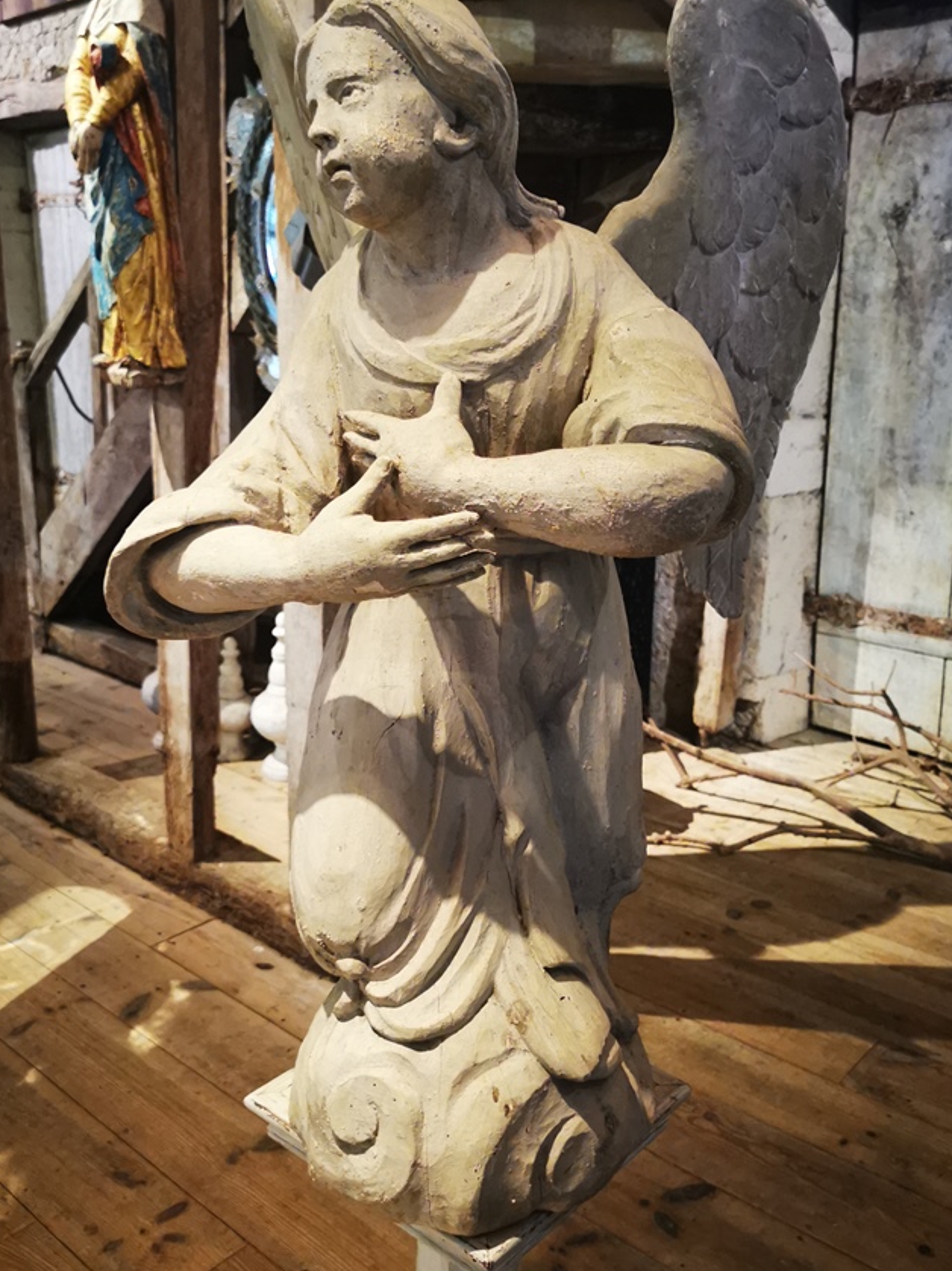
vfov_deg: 55.3
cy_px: 593
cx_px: 444
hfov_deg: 42.9
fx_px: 1211
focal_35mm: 33
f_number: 1.6
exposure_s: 1/25
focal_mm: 5.56
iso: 500
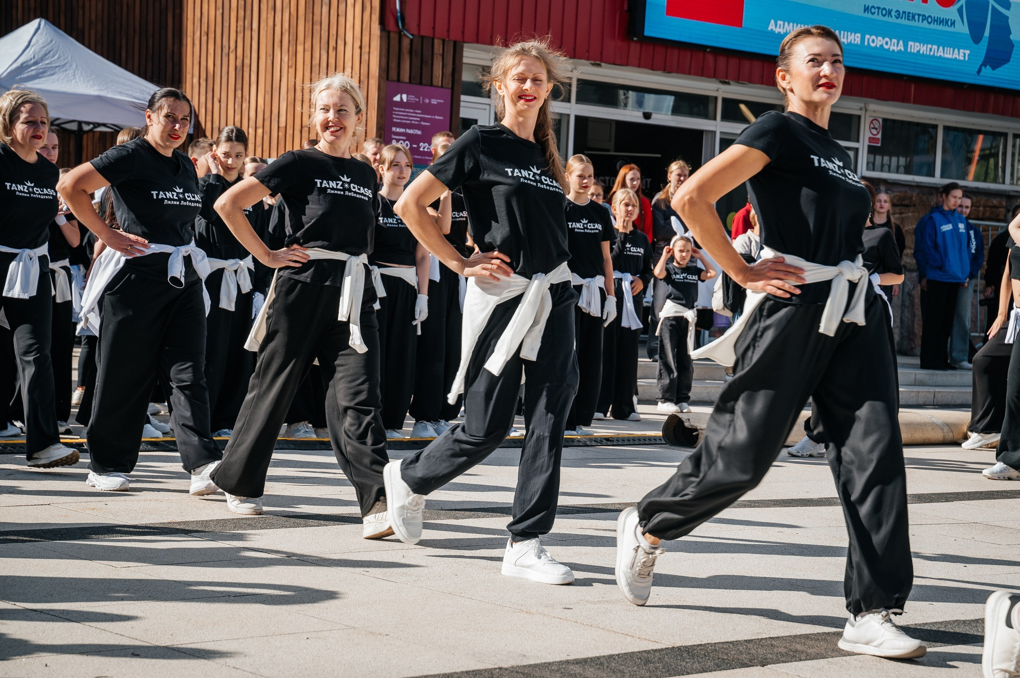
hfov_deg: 25.1
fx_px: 2287
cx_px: 542
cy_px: 361
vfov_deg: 16.9
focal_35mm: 81
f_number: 6.3
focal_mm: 75
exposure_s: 1/320
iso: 100
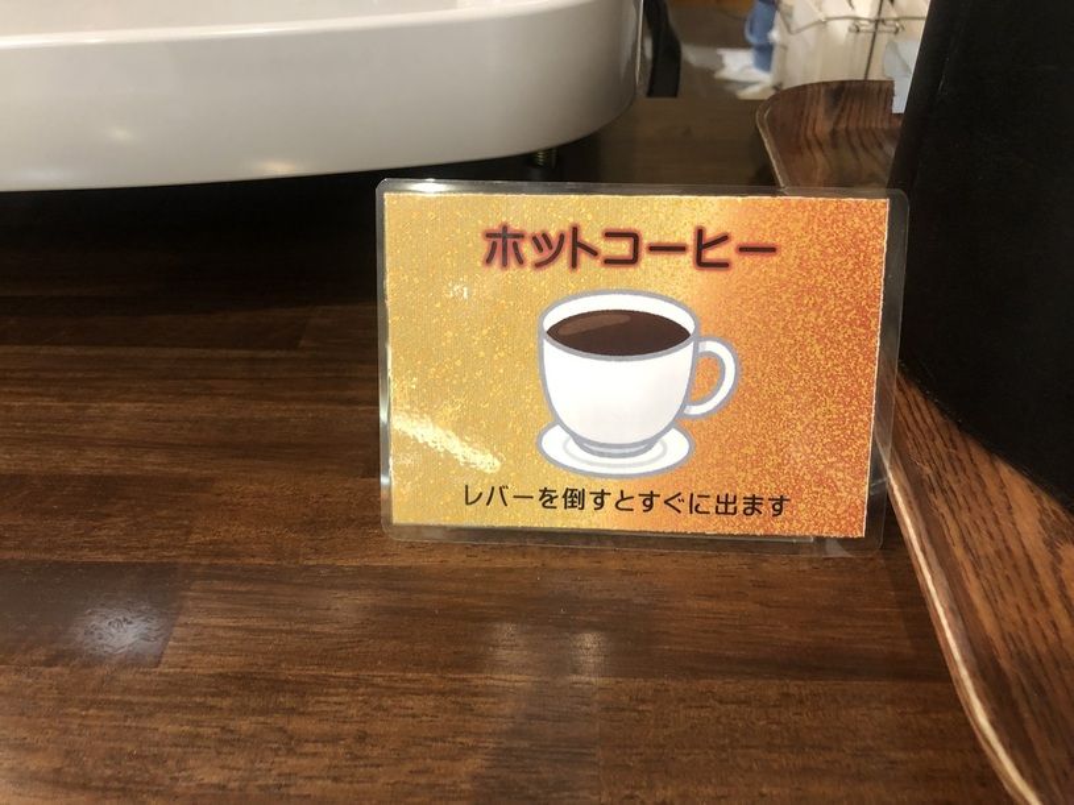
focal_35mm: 28
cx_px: 537
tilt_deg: -37.7
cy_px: 402
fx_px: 869
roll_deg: +0.6
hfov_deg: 63.5
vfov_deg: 49.7
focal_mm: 3.99
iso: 100
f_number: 1.8
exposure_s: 1/9
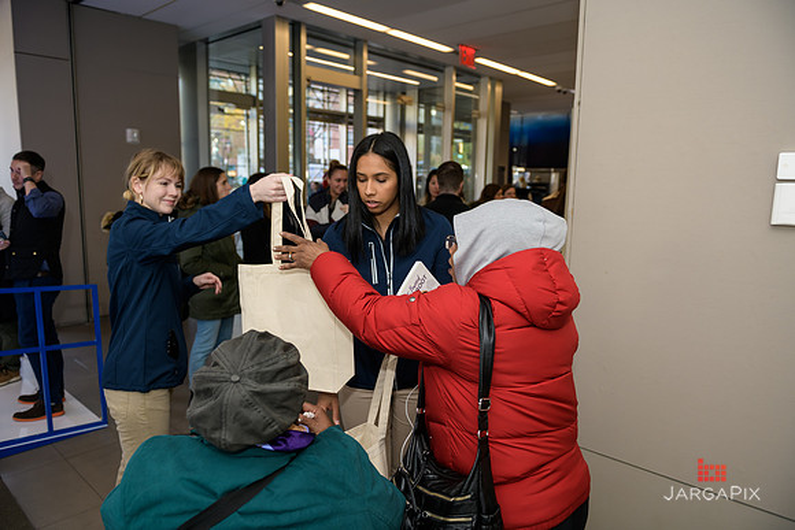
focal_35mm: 24
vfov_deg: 53.2
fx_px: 530
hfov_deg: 73.7
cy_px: 265
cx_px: 398
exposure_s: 1/125
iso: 200
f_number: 3.2
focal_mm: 24
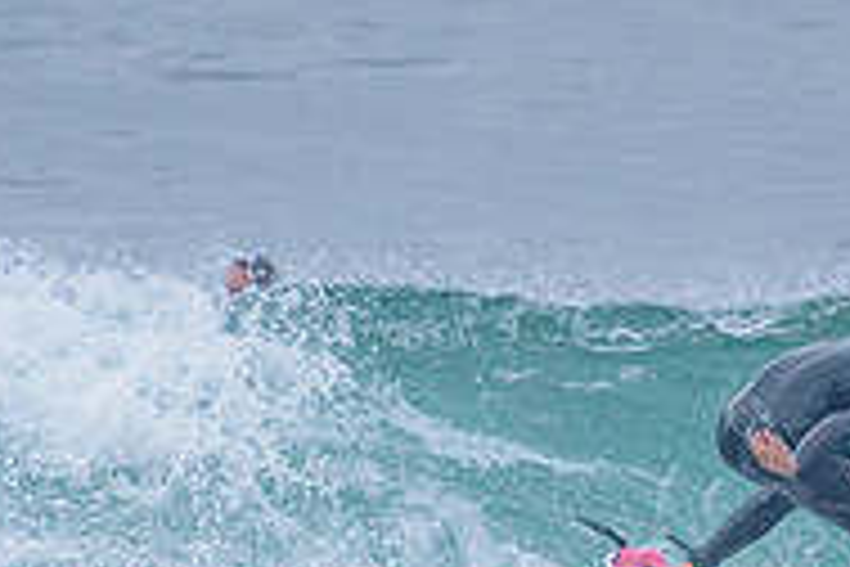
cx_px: 1246
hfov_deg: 1.1
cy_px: 601
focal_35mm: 1880
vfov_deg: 0.7
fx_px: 44385
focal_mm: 500
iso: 1800
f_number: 5.6
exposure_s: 1/2000
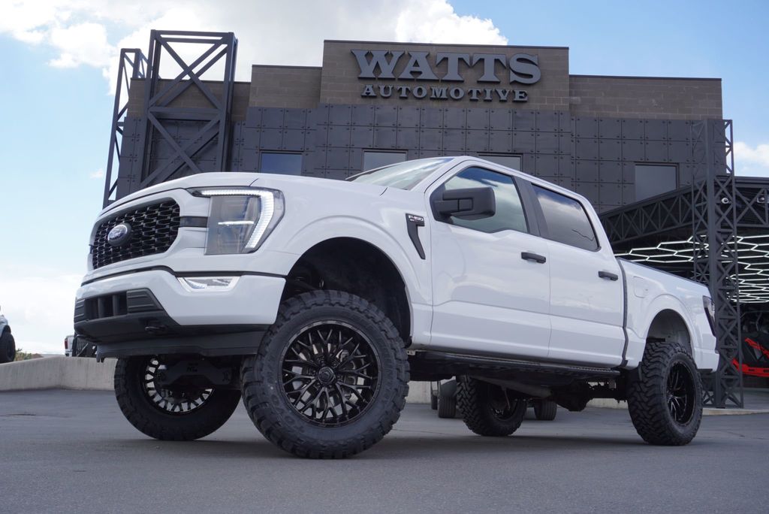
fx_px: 769
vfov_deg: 36.9
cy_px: 257
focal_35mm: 36
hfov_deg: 53.1
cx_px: 384
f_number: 7.1
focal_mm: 24
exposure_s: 1/160
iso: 100
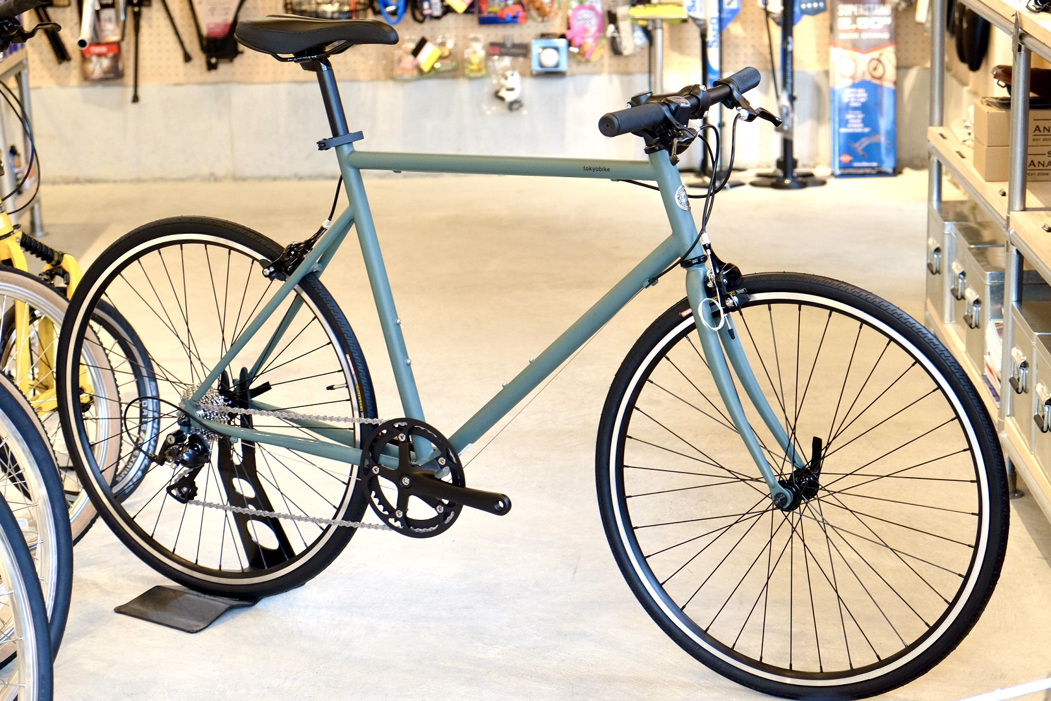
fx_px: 2656
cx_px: 526
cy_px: 330
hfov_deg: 22.4
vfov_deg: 15.0
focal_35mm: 91
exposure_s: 1/30
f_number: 4
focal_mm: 55
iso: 800
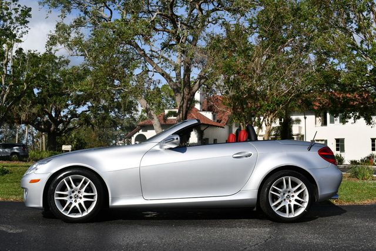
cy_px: 126
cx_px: 188
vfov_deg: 32.0
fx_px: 439
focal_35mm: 42
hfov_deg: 46.4
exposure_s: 1/400
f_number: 10
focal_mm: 21
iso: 100
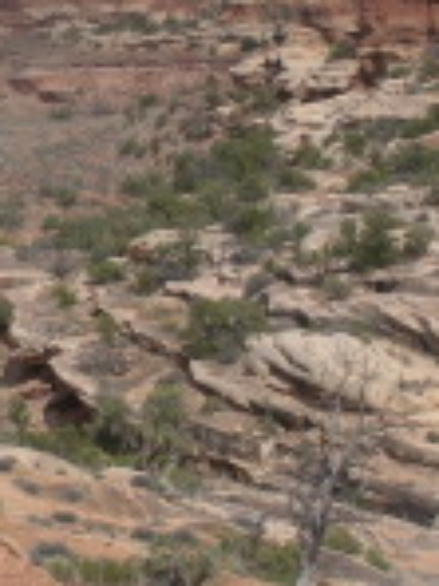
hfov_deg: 13.2
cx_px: 59
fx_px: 1877
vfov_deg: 17.5
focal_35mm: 111
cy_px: 75
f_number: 5.6
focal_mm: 6.3
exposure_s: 1/507
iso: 64
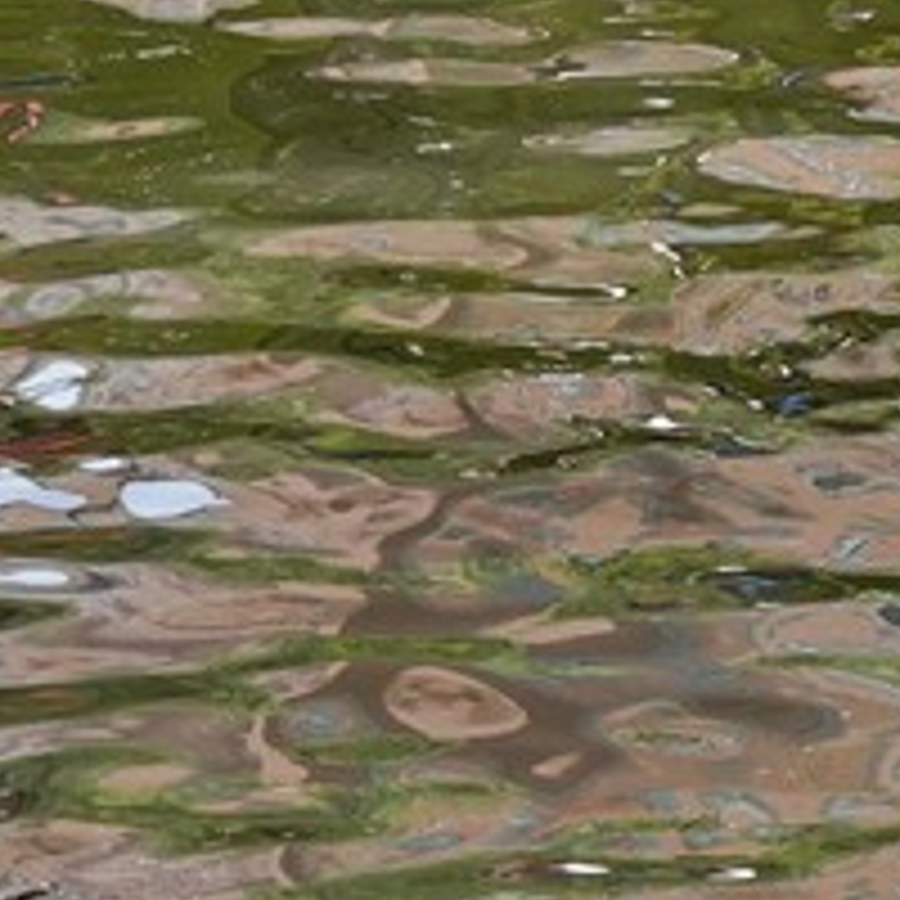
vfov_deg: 5.2
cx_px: 1575
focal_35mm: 323
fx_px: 9501
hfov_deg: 5.3
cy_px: -1570
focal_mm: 38
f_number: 14
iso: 400
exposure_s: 1/100
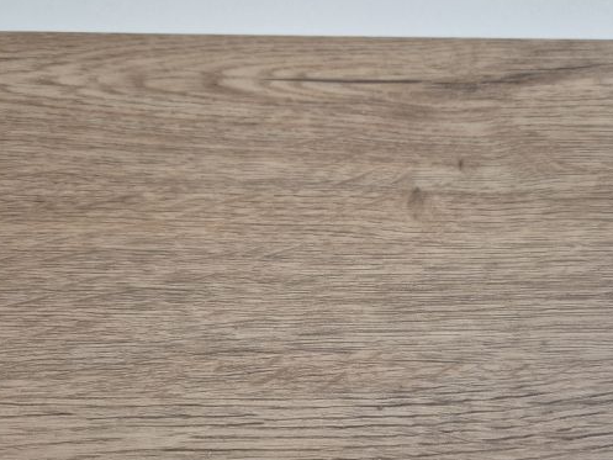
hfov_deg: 50.0
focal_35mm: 37
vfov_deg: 37.9
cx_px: 343
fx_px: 655
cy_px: 335
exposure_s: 1/100
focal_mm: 5.4
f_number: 1.8
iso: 250
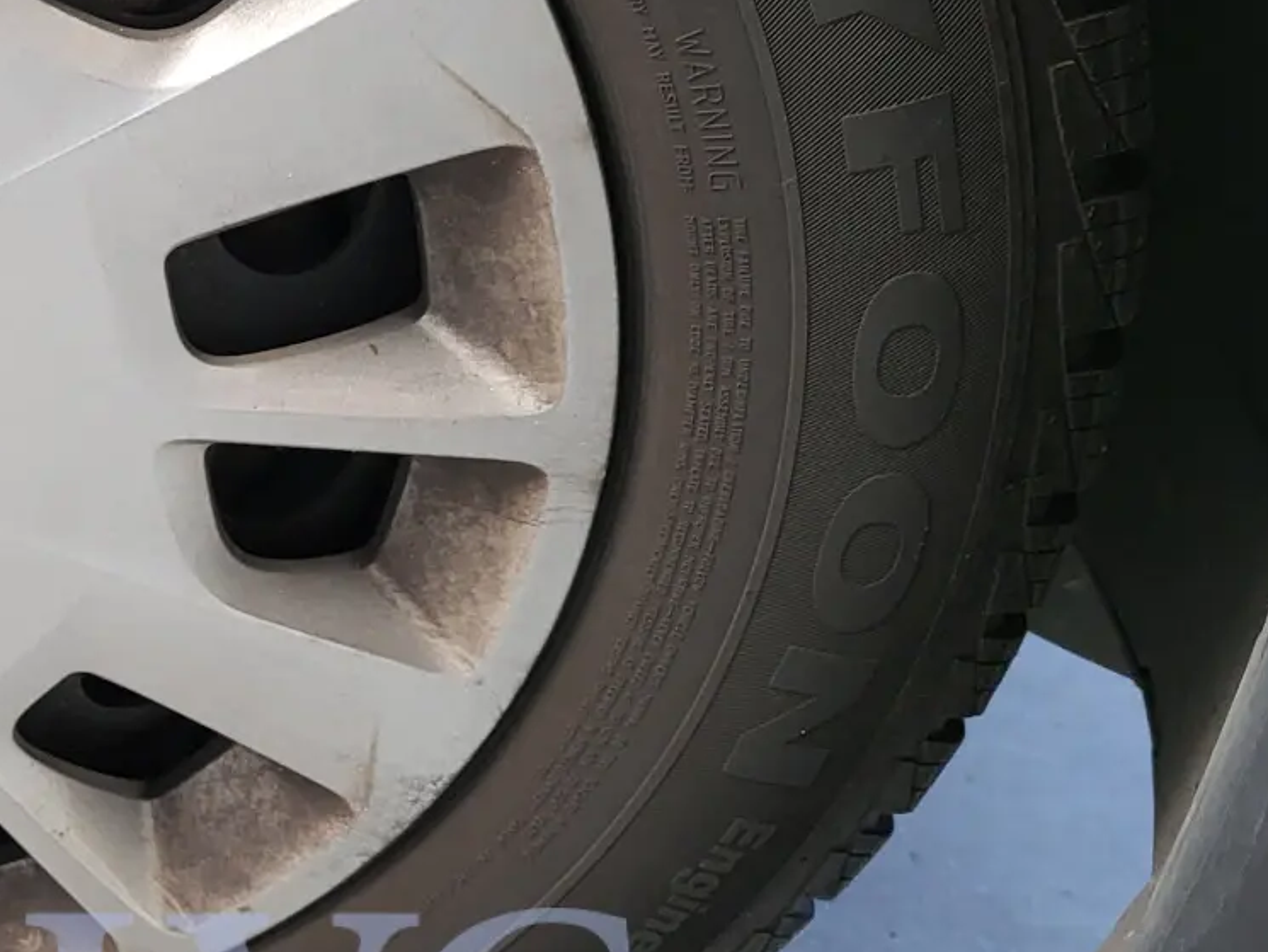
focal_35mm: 67
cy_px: 181
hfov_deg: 25.4
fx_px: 2455
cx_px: -327
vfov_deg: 21.6
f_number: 1.8
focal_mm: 5.4
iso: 250
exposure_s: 1/100
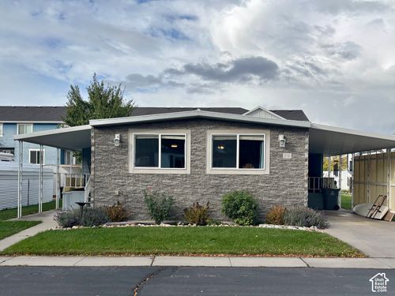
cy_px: 148
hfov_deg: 67.3
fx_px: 297
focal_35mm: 26
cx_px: 198
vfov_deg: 53.1
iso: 50
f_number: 1.6
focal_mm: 5.96
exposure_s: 1/3021
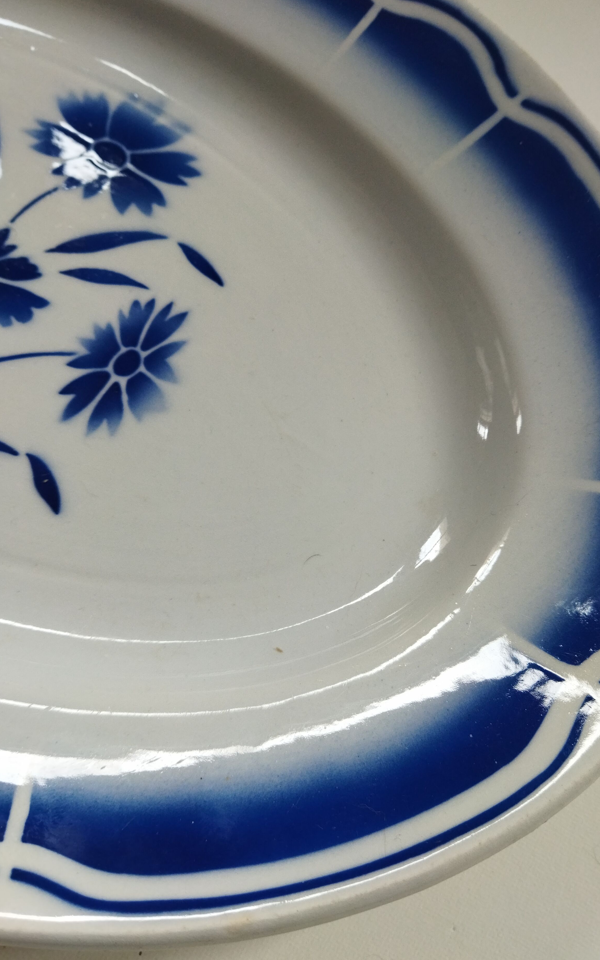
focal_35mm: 31
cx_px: 321
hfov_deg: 40.6
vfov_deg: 61.2
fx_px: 811
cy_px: 473
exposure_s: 1/50
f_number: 1.79
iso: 141
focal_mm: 4.71
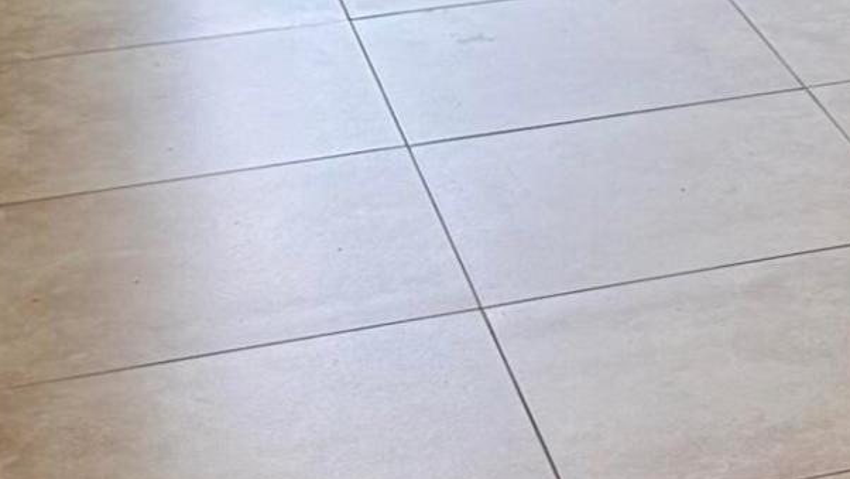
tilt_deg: -14.9
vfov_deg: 9.5
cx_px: 1141
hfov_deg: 16.1
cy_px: -216
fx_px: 2818
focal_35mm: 125
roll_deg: -0.7
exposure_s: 1/60
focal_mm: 6.76
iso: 160
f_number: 1.78
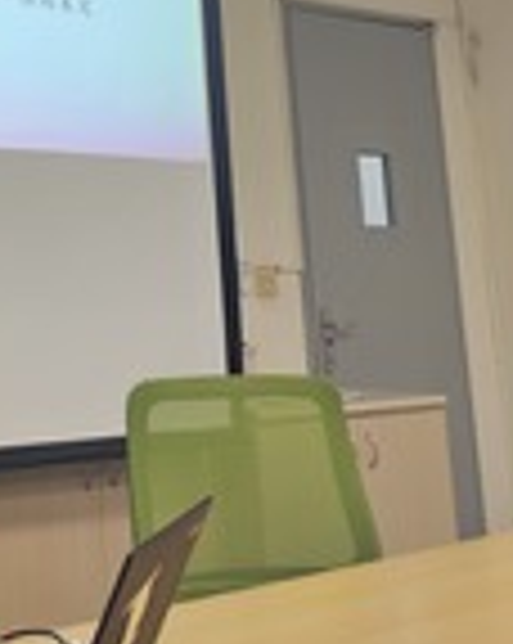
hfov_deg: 22.4
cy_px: 68
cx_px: -94
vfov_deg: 28.9
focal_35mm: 63
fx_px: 1198
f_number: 1.7
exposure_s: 1/120
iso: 400
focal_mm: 6.3
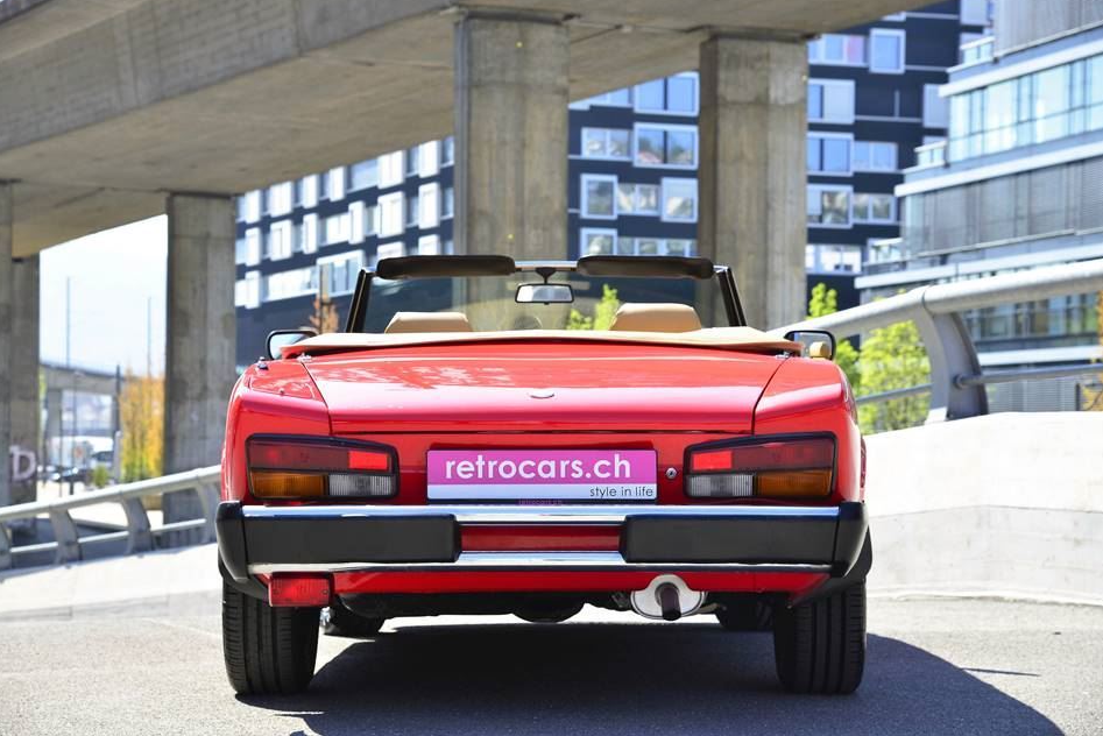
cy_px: 365
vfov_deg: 15.9
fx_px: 2636
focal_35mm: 86
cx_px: 551
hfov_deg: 23.6
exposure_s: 1/125
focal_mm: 85
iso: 200
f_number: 8
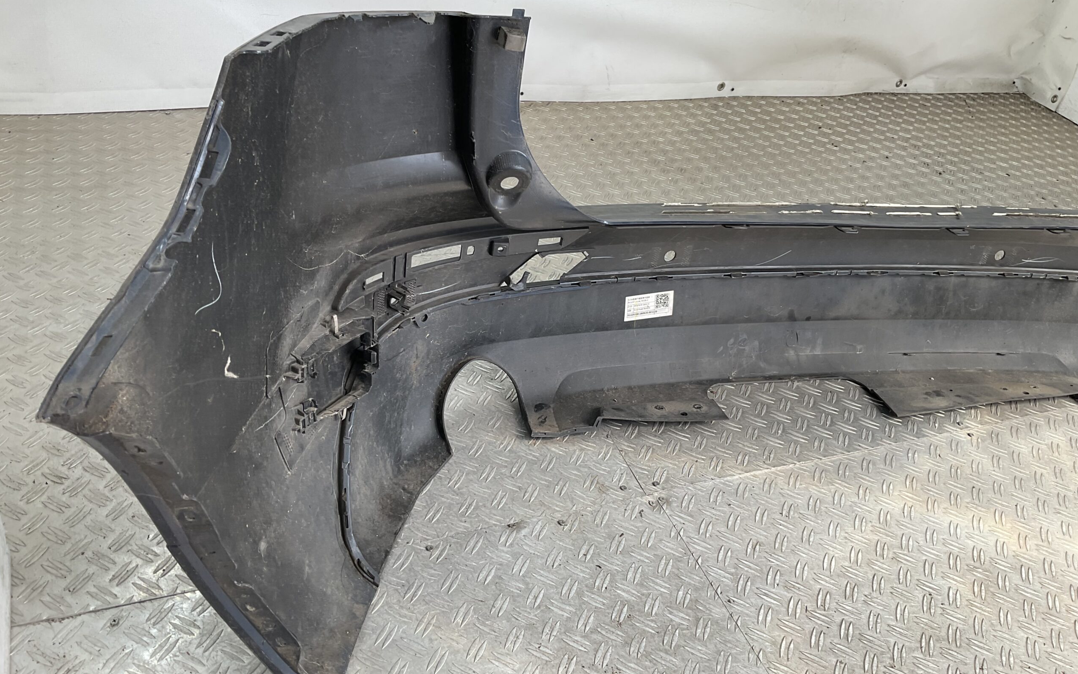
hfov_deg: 61.2
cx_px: 535
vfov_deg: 40.6
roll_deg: -13.5
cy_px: 317
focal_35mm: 31
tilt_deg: -36.0
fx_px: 911
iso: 16
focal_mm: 3
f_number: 1.8
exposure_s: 1/120
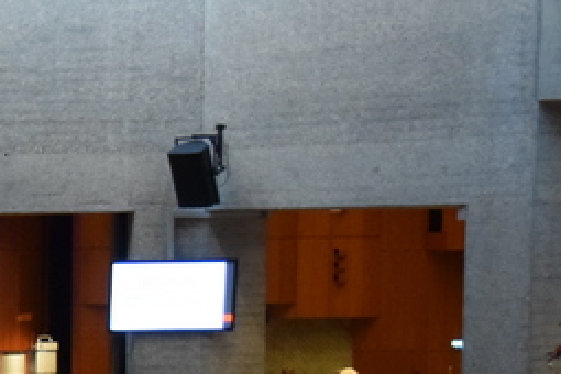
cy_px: 400
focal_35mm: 127
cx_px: -376
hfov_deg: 14.6
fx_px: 1979
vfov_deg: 10.7
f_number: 4
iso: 2800
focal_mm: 24
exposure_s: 1/60
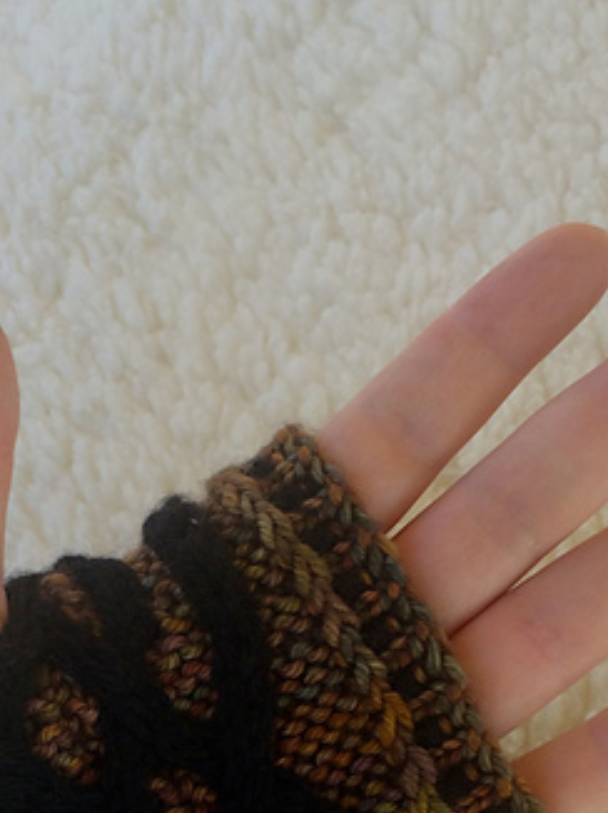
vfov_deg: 31.9
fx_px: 1337
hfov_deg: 25.6
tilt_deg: -55.6
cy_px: 758
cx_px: 239
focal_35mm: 57
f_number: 2.2
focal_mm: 4.15
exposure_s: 1/123
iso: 32
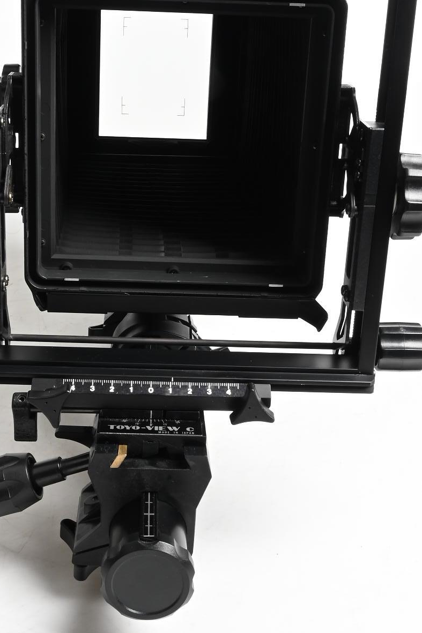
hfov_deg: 24.6
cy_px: 266
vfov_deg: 36.2
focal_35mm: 55
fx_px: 967
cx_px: 172
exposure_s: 1/200
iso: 400
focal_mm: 22
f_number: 22
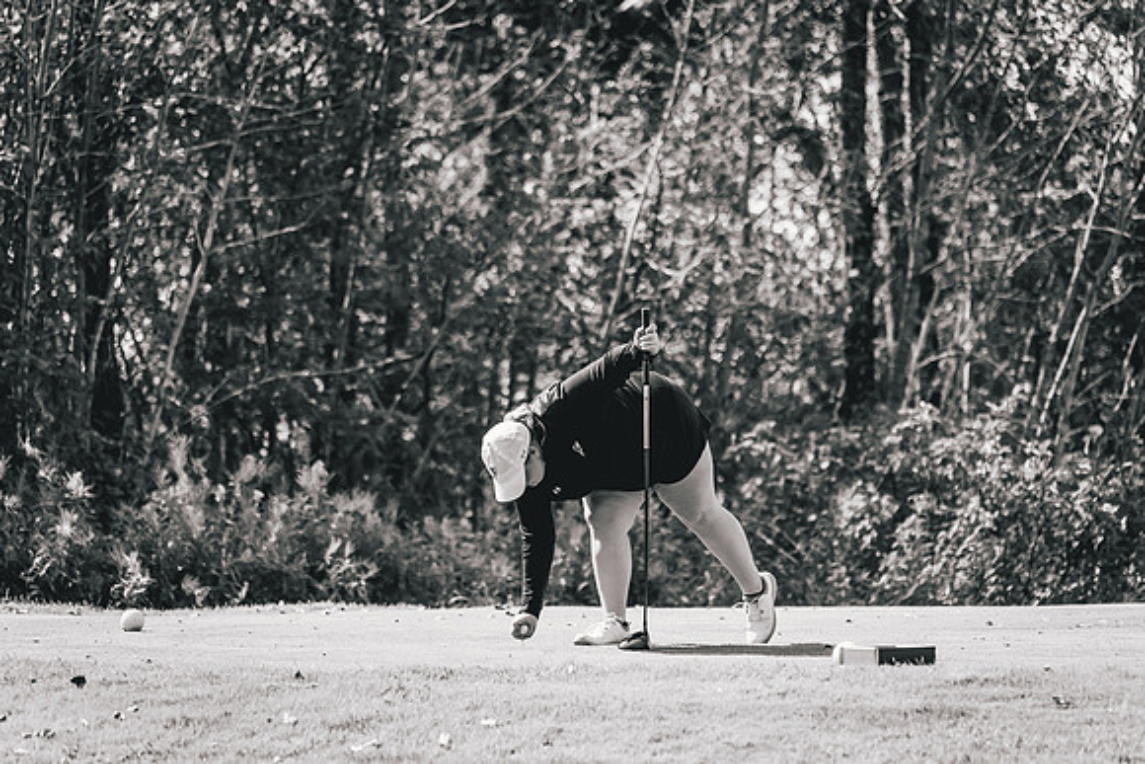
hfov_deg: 10.9
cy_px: 469
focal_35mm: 189
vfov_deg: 7.3
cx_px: 595
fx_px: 6001
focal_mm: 150
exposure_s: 1/4000
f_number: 2.8
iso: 500
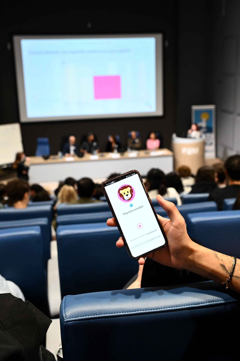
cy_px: 180
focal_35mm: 36
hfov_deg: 36.9
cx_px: 120
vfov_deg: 53.1
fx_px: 360
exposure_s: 1/100
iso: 1600
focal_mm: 36
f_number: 5
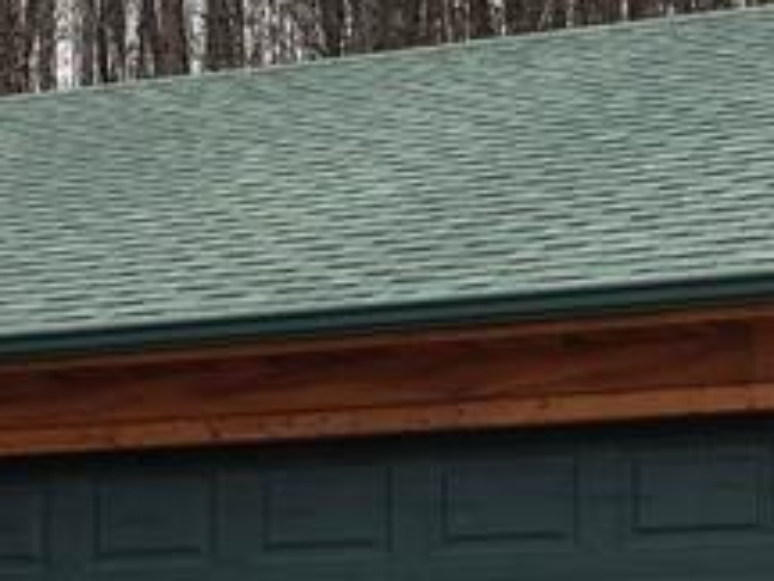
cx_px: 201
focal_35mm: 133
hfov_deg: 14.8
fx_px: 2974
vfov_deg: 11.1
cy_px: 438
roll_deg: +0.5
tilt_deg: +8.8
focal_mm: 4
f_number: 1.8
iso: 20
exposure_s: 1/600
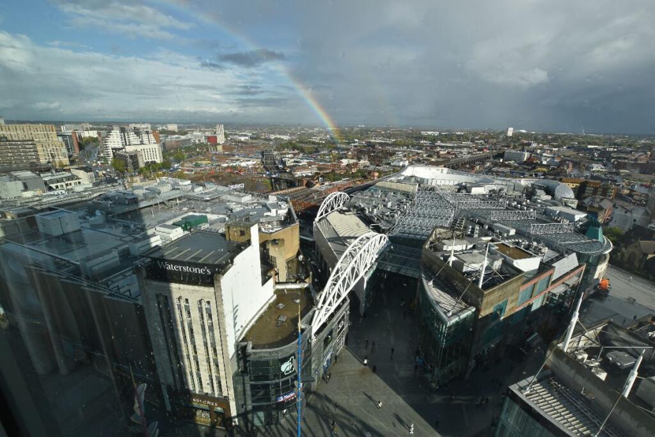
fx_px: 273
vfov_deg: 77.3
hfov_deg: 100.4
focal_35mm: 15
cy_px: 218
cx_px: 328
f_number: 8
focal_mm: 10
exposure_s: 1/250
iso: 100
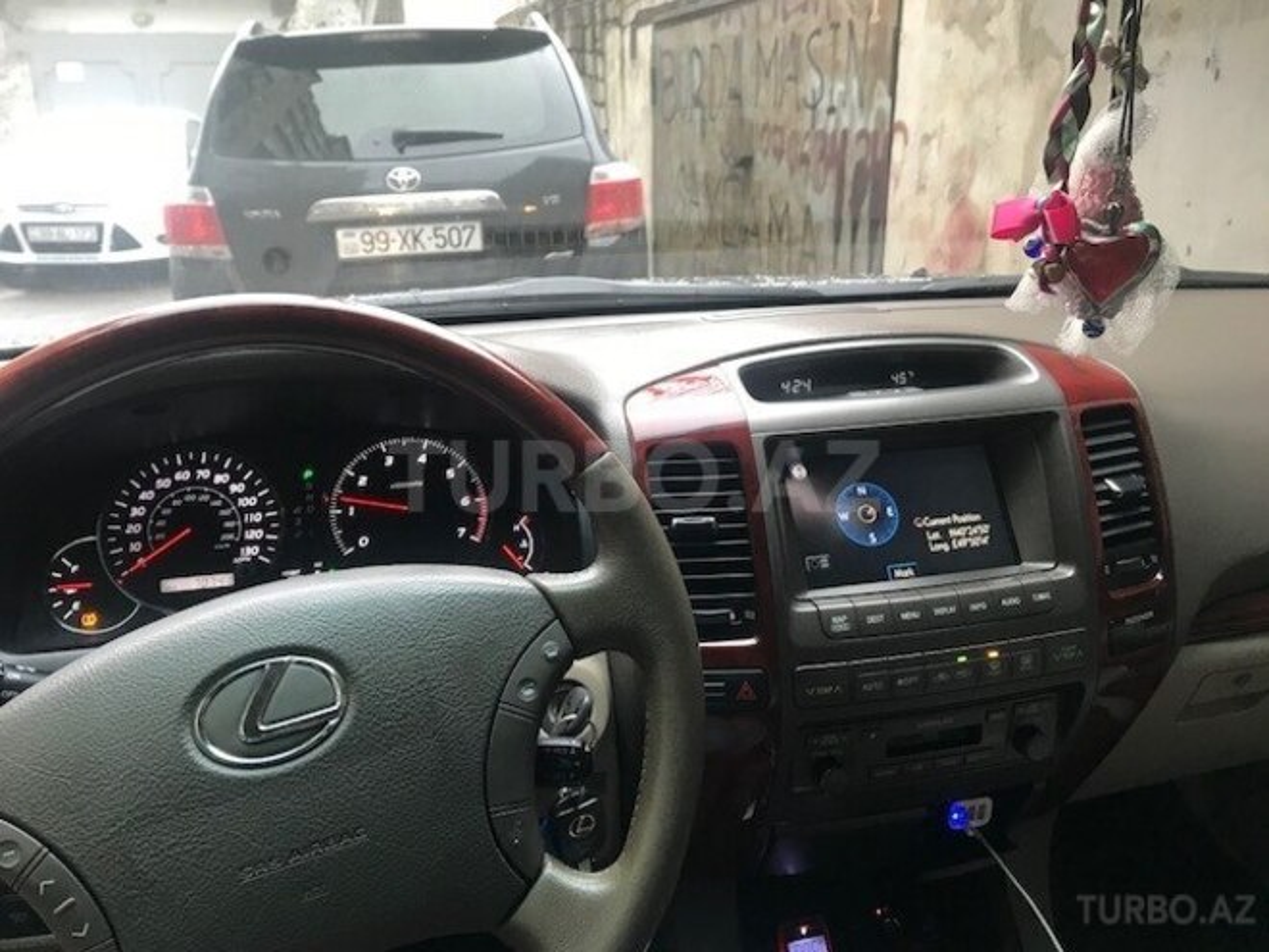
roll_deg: +0.7
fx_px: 1026
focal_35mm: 28
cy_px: 476
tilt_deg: -18.8
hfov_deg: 63.4
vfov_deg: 49.7
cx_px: 634
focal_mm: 3.99
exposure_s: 1/29
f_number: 1.8
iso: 40
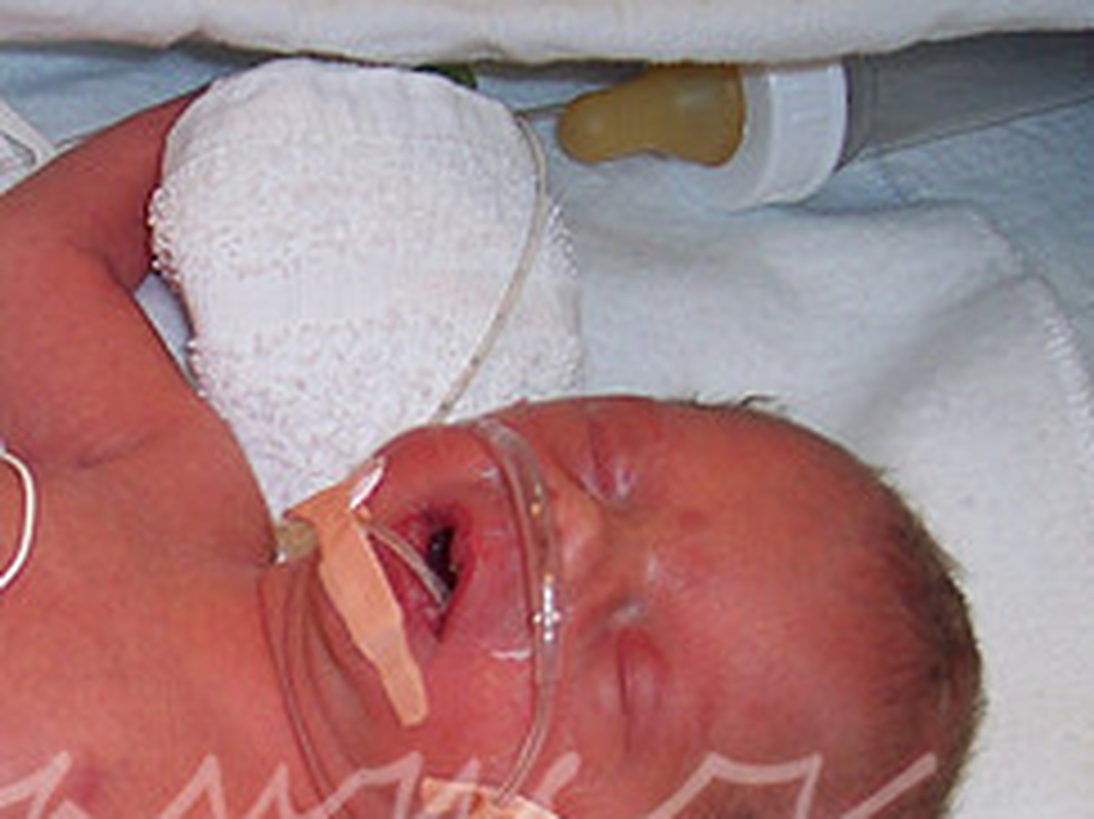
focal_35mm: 93
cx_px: -135
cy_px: 794
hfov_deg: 20.1
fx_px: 2938
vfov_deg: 15.6
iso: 100
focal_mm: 8
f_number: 2.8
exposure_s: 1/60
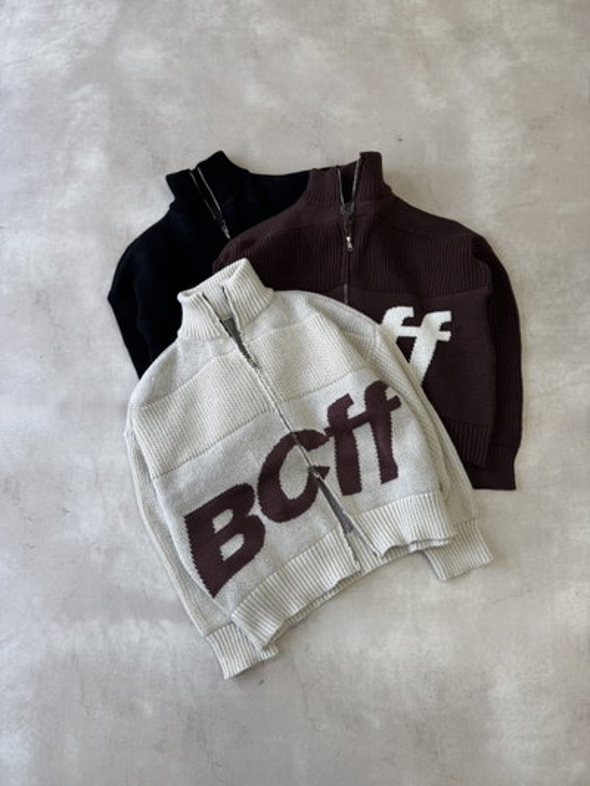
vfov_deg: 71.6
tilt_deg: -74.9
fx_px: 545
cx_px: 295
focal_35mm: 24
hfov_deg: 56.8
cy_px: 393
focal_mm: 6.76
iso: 160
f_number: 1.78
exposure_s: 1/100
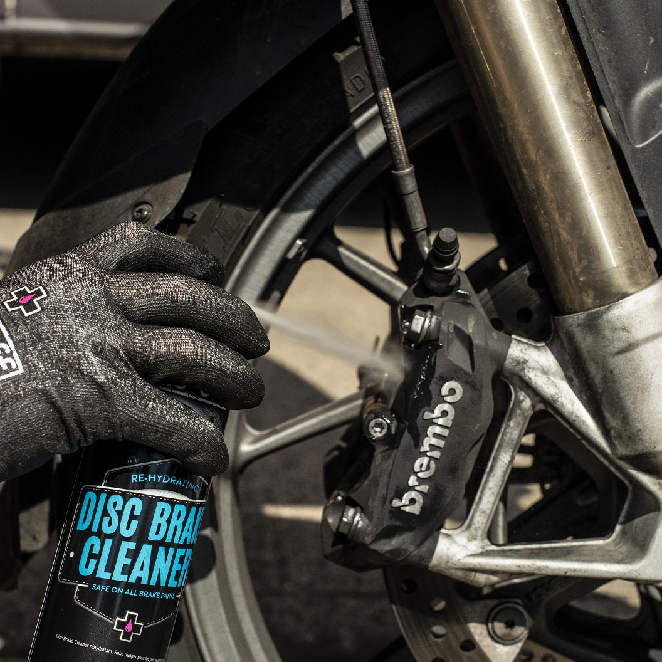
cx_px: 330
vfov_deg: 26.8
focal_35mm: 64
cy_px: 401
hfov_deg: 26.9
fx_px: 1385
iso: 800
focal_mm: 50
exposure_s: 1/4000
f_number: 9
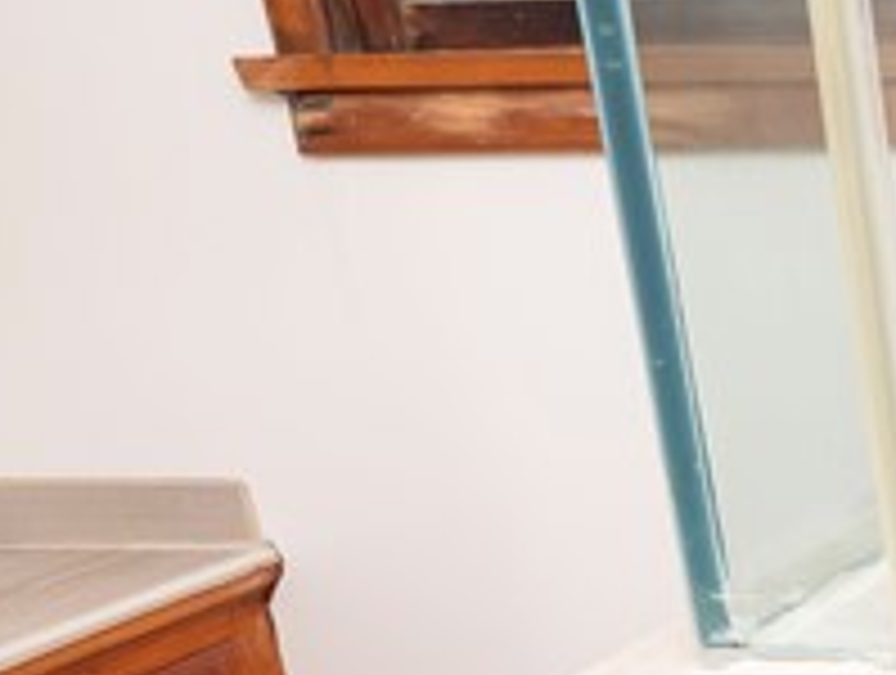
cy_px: 1080
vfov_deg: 16.9
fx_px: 1997
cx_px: 1486
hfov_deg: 20.2
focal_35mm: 77
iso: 200
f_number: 8
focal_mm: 7
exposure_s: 1/15
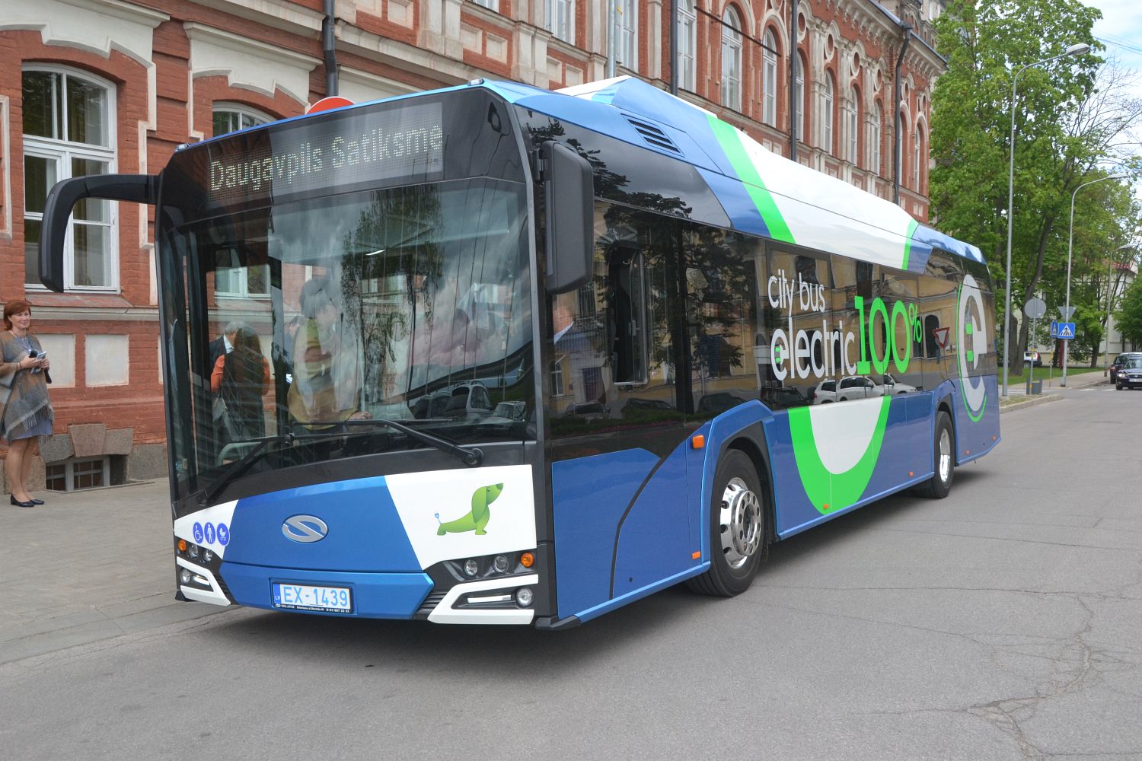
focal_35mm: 36
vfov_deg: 36.9
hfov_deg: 53.1
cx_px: 571
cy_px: 380
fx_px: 1142
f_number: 9
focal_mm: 24
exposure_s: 1/500
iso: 800
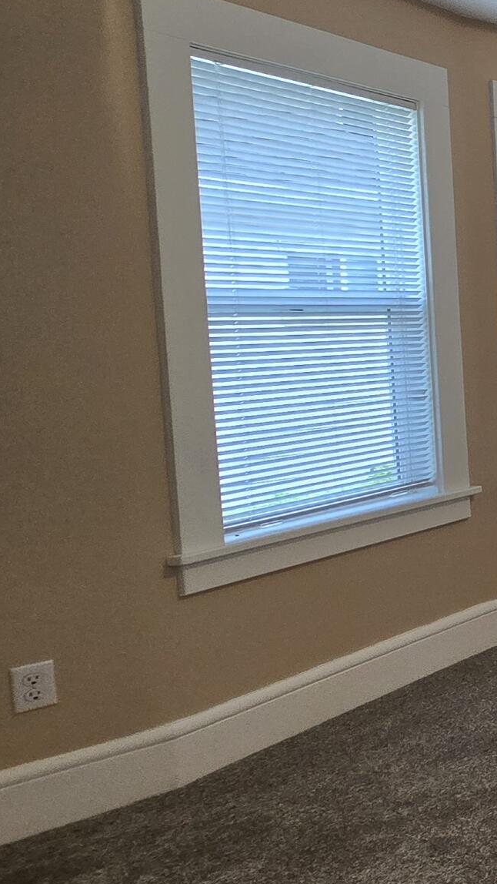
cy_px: 367
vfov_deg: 53.7
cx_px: 1128
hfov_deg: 16.4
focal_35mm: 37
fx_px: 867
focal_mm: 2.2
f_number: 2.2
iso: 160
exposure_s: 1/60
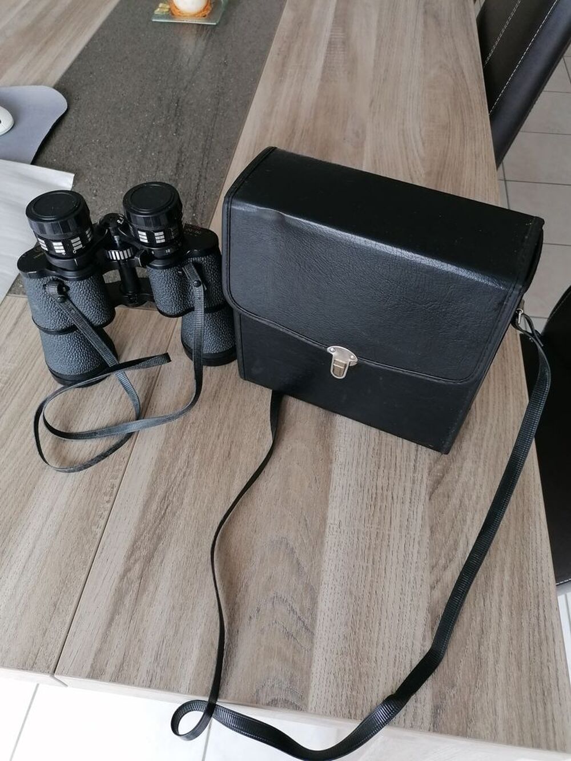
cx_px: 286
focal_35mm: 27
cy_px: 380
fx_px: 594
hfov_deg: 51.4
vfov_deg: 65.3
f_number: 1.8
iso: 125
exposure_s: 1/50
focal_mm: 4.75
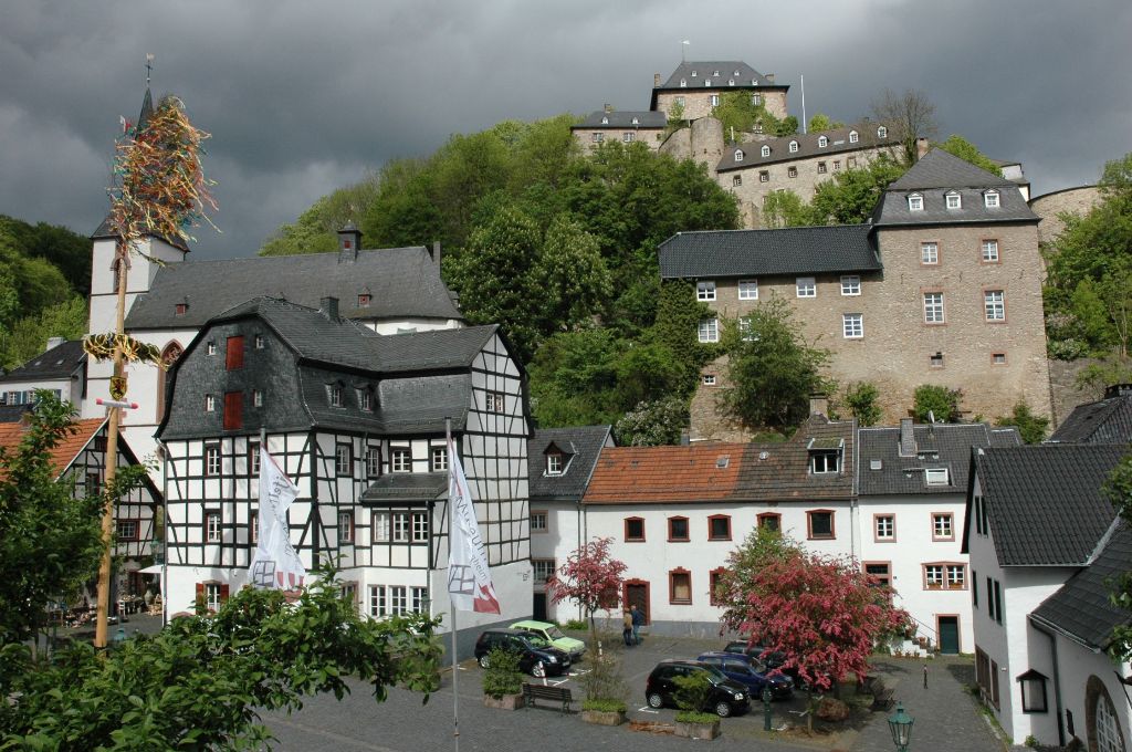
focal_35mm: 33
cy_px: 376
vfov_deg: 39.9
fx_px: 1036
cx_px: 566
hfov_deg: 57.3
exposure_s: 1/500
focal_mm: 22
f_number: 11
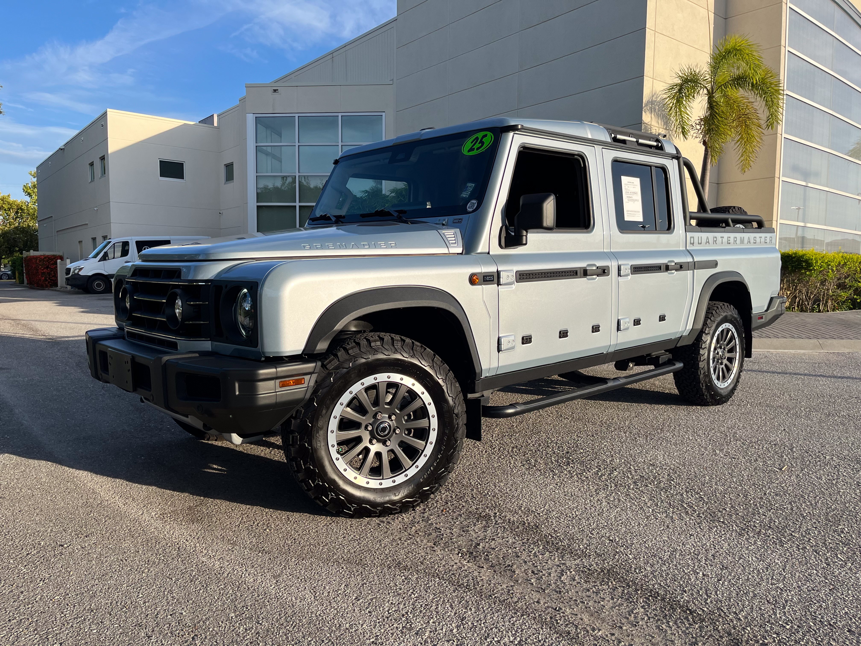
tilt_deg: -5.0
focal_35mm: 26
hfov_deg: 67.3
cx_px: 430
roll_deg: -0.7
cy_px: 323
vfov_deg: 53.1
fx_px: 647
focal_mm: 5.1
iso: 50
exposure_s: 1/1832
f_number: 1.6
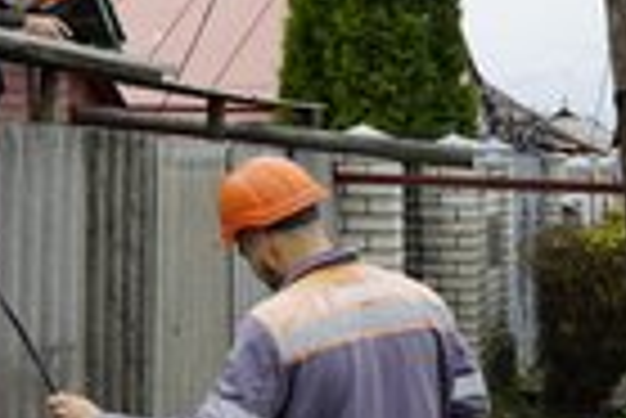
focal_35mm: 75
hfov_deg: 25.3
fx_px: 1306
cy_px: 110
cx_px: -32
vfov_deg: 18.1
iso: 100
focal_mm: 26
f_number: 10
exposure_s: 1/80
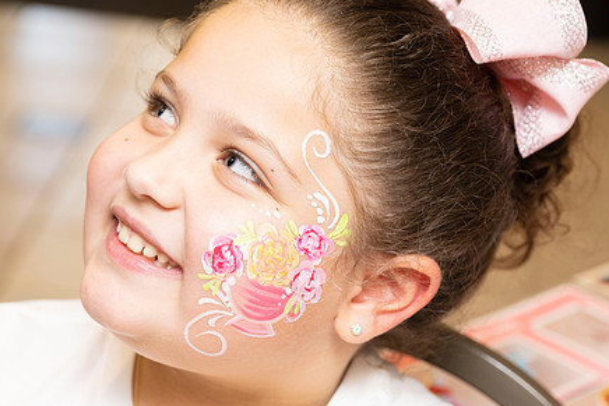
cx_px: 295
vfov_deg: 12.6
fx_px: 1844
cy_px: 202
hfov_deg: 18.7
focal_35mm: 109
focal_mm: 82
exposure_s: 1/100
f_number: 5
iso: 400
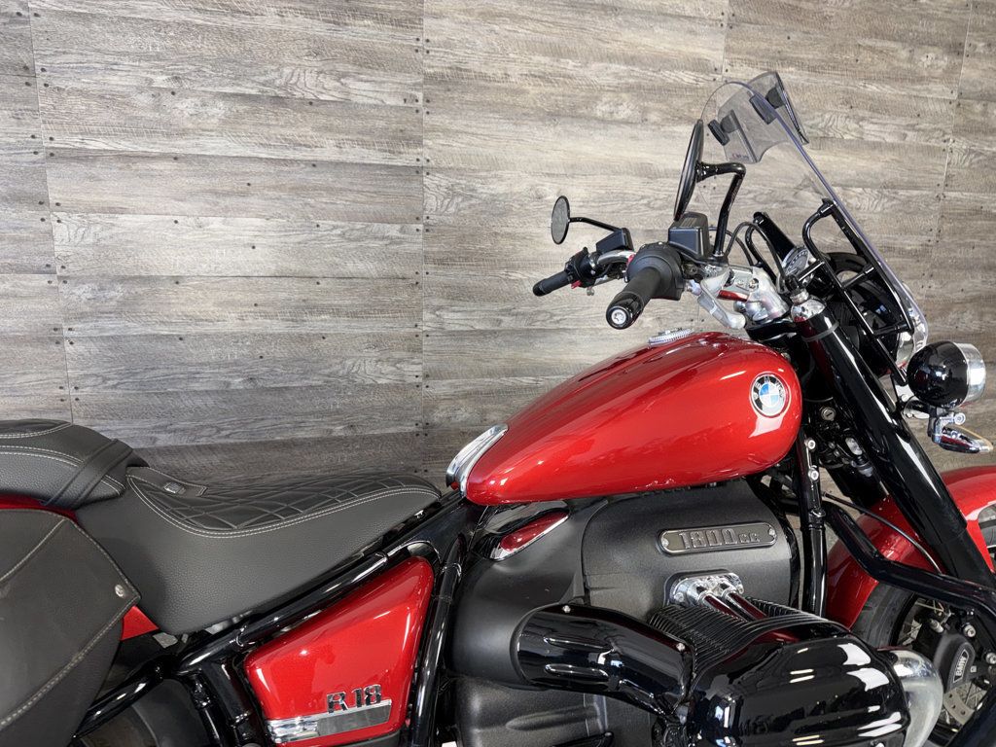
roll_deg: -1.2
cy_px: 374
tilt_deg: -13.1
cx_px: 498
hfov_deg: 71.6
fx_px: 691
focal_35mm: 24
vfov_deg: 56.8
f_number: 1.78
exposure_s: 1/27
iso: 80
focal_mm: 6.76
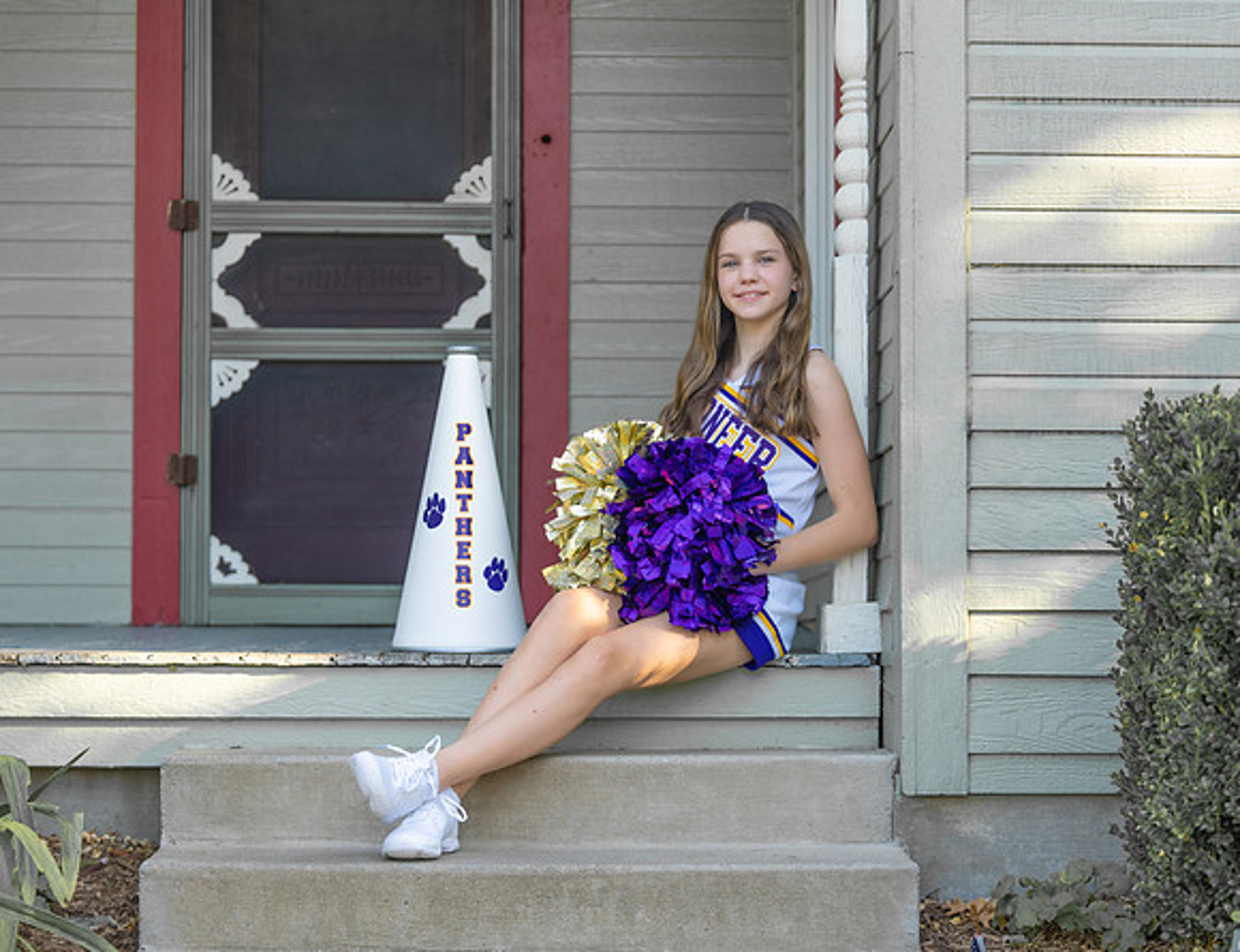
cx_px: 702
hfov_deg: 23.0
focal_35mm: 84
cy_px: 501
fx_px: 3041
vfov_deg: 17.8
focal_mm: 70
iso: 125
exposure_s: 1/320
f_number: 2.8
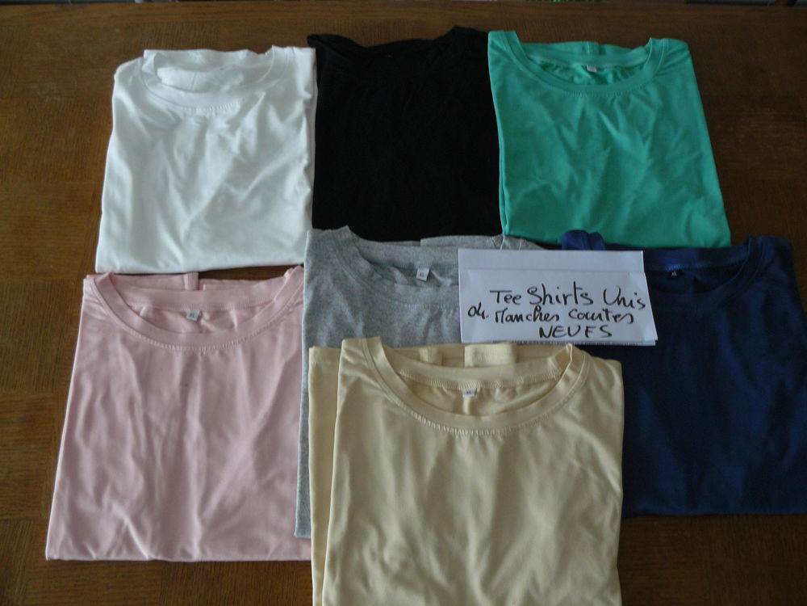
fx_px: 839
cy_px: 303
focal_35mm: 36
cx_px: 404
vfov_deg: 39.7
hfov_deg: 51.4
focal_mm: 6
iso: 160
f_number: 2.8
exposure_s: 1/30
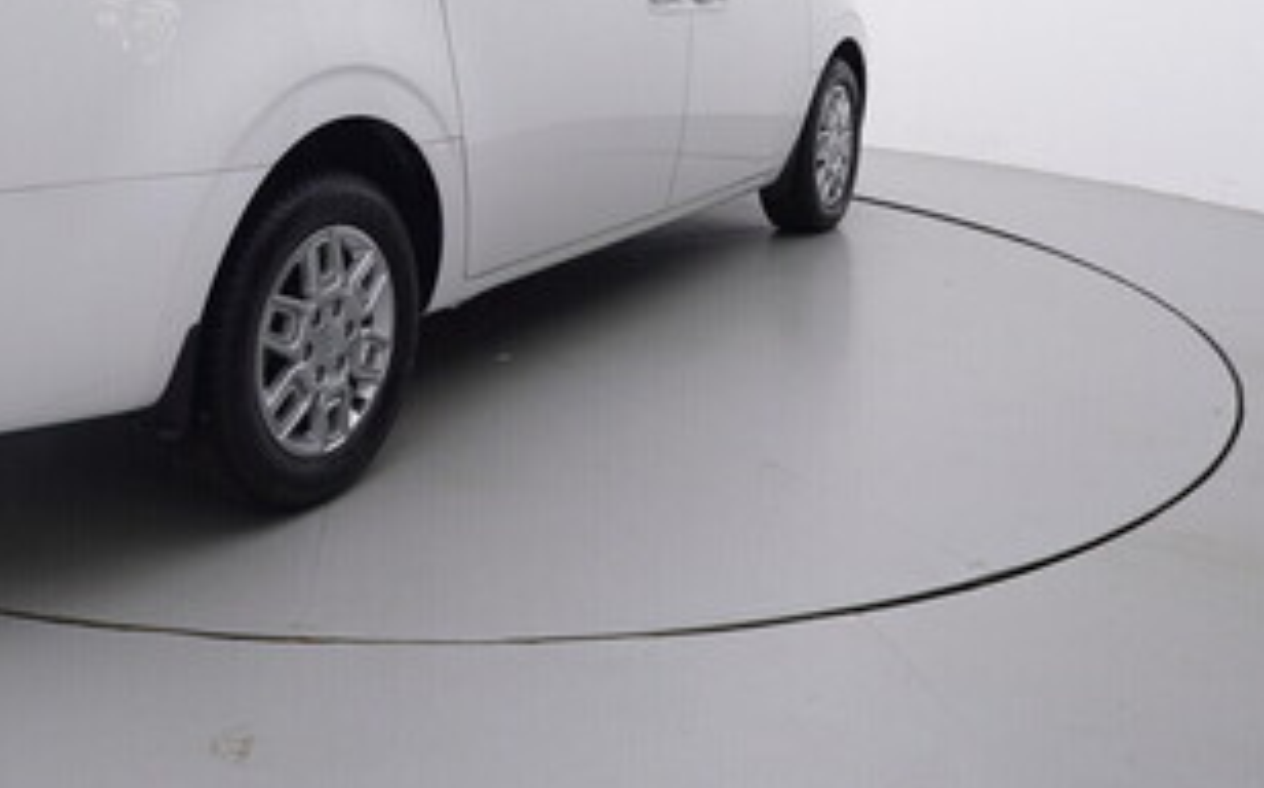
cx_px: 330
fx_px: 1408
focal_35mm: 41
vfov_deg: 30.4
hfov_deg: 46.7
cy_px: 137
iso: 200
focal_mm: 15
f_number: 5
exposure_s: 1/80
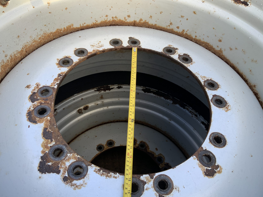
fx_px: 220
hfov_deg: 61.7
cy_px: 98
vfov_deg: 48.2
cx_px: 132
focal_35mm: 29
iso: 20
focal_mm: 3
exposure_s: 1/122
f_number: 1.8
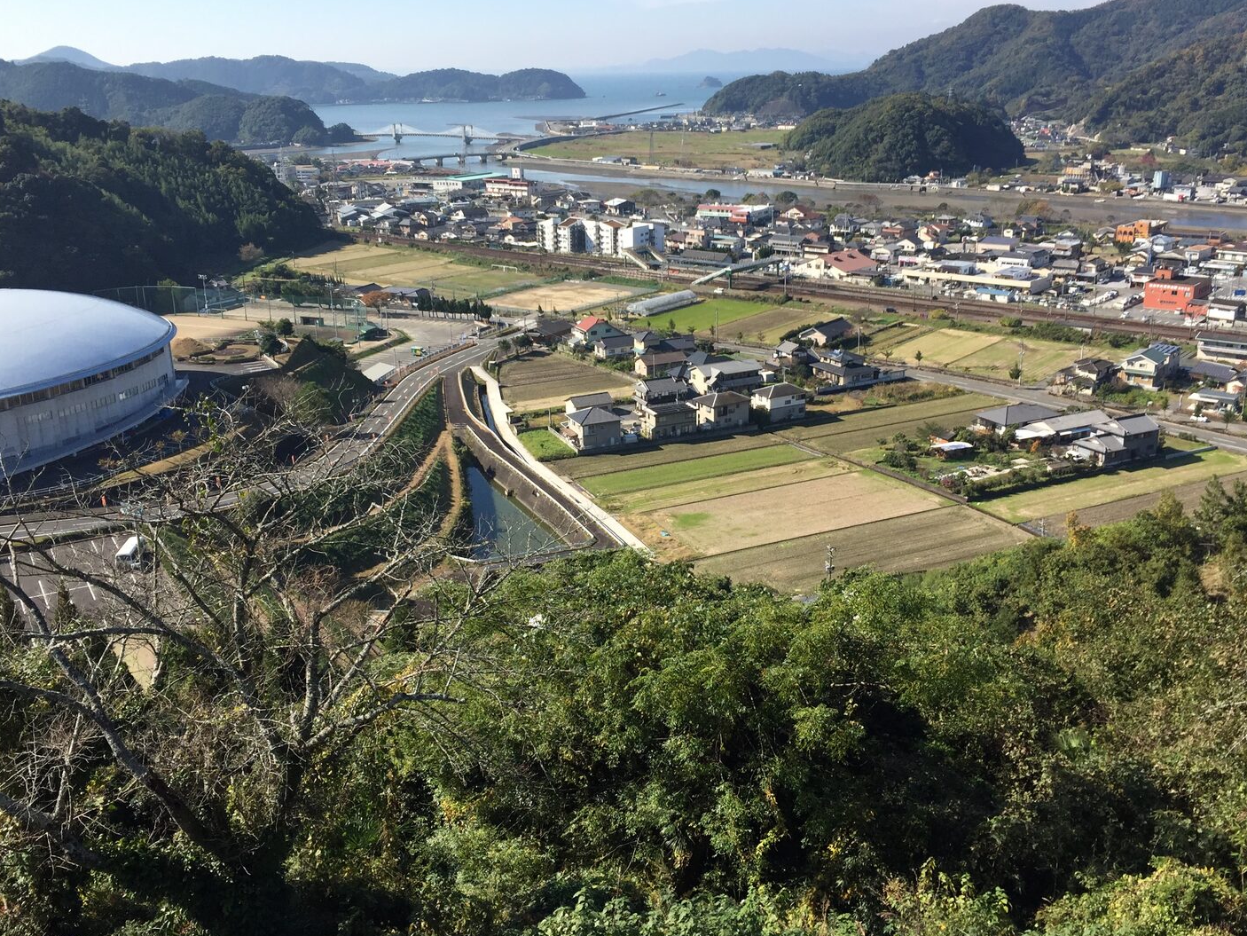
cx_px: 636
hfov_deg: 55.3
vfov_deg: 42.9
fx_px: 1189
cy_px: 430
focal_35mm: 33
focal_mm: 4.15
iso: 32
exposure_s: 1/1582
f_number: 2.2
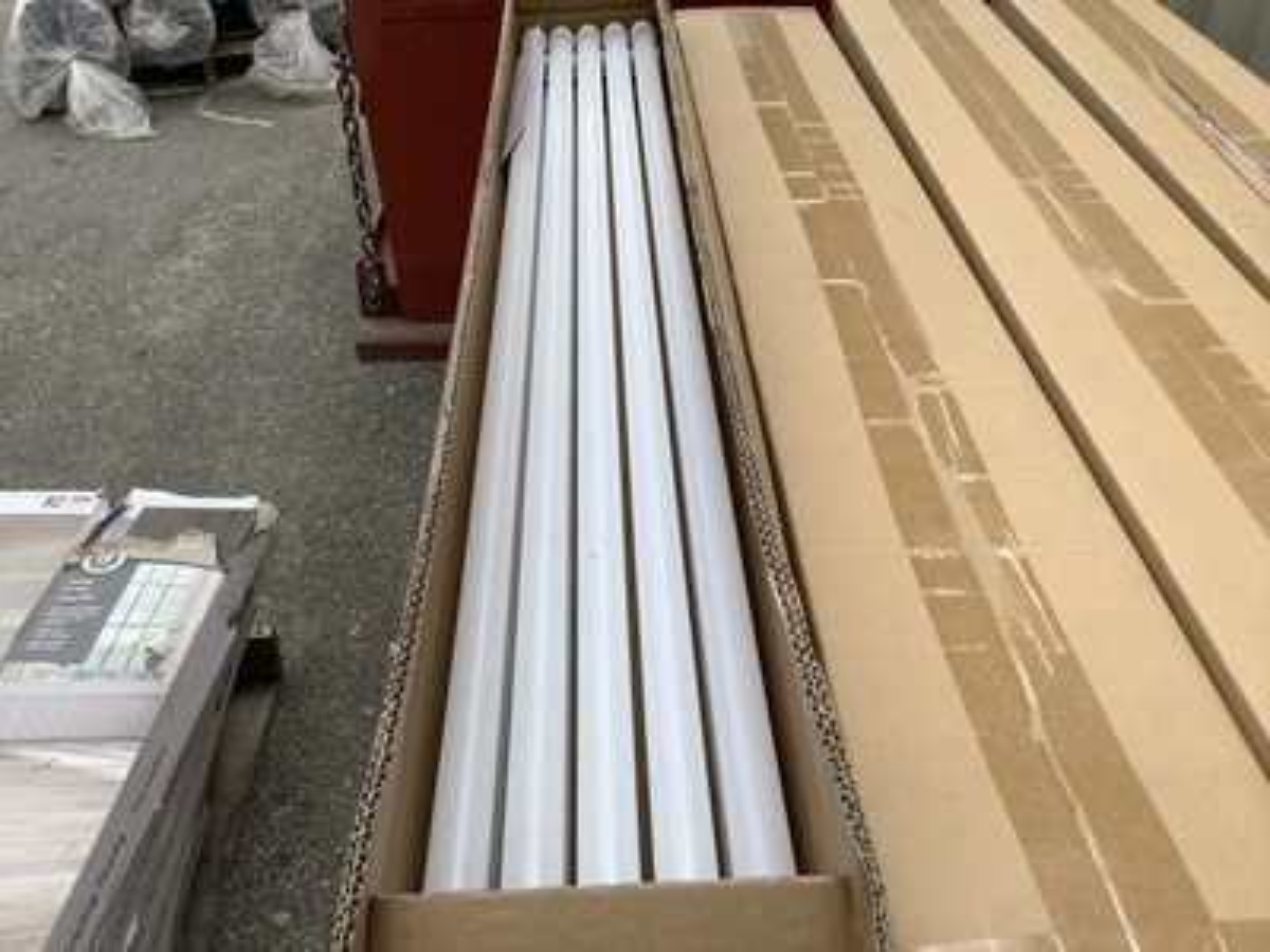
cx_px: 635
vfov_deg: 45.4
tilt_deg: -36.2
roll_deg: +0.1
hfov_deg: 58.4
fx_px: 1137
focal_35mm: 31
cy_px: 476
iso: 25
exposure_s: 1/1773
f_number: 2.4
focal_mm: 3.3
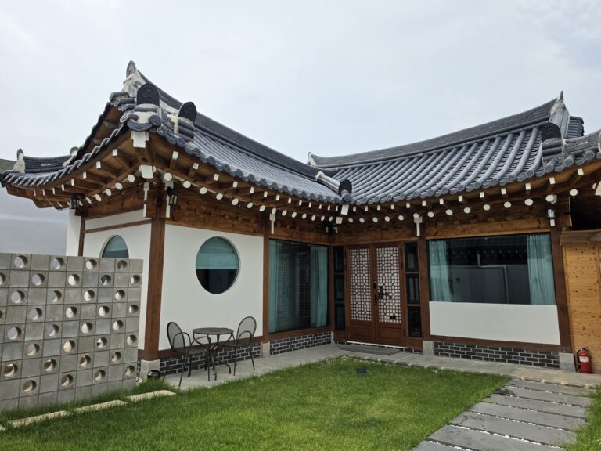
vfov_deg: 58.9
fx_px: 399
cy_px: 226
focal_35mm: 23
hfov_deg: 73.9
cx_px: 300
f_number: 1.4
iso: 64
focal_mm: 6.5
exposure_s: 1/7939
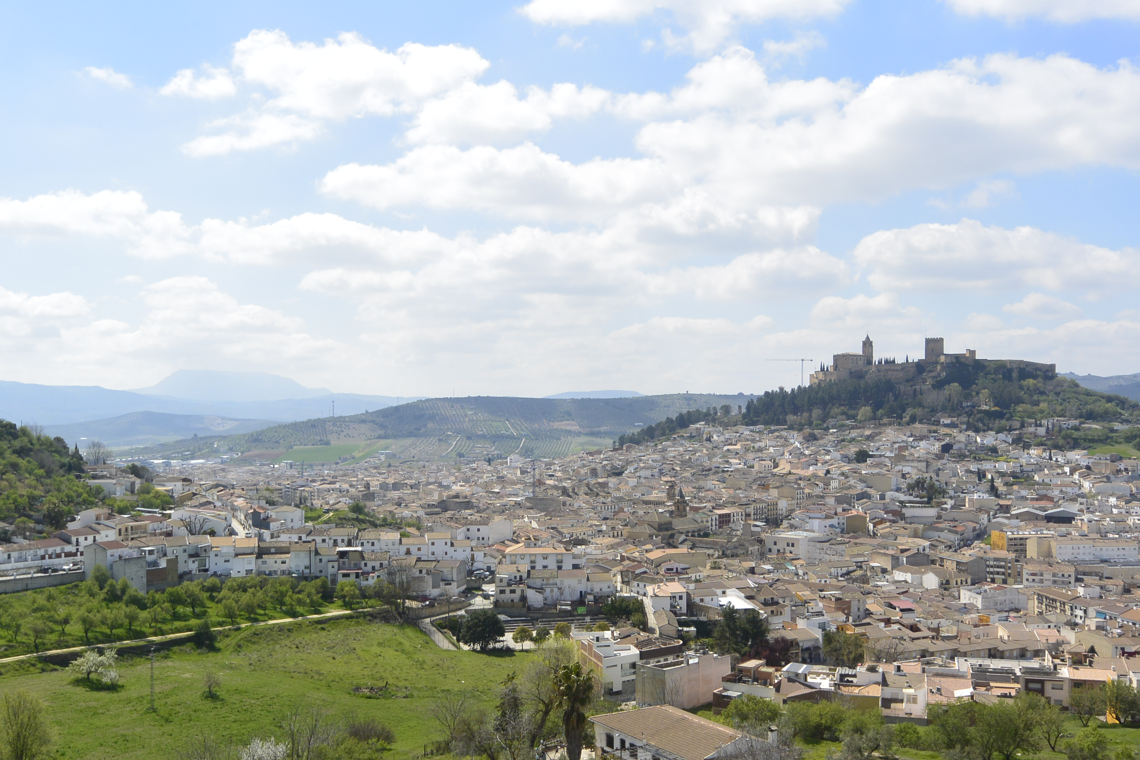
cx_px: 583
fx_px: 1203
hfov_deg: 50.7
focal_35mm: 38
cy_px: 411
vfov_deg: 35.0
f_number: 5.6
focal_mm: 13
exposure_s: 1/1000
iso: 160
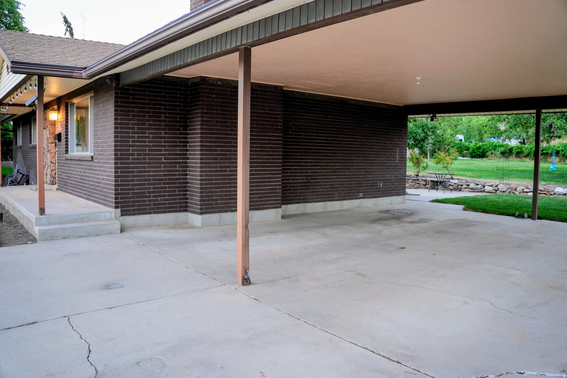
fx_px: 425
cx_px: 284
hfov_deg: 67.4
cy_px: 189
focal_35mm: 27
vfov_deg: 47.9
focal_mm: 18
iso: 320
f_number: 2.8
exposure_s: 1/30
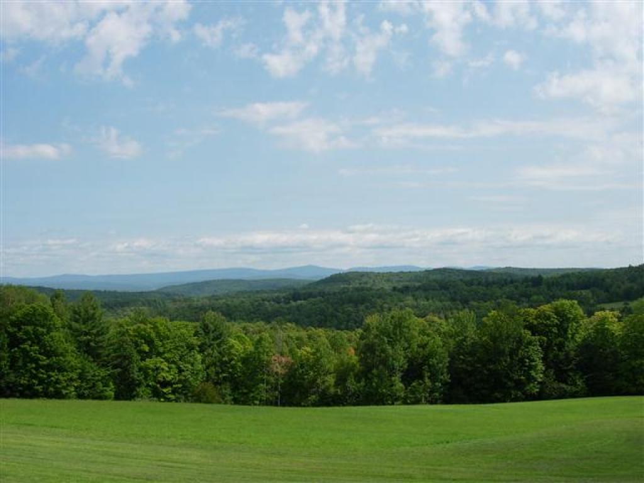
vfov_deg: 37.7
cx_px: 322
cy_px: 242
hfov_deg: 49.0
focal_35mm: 38
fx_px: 707
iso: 79
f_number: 4.8
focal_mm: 7.8
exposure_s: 1/836
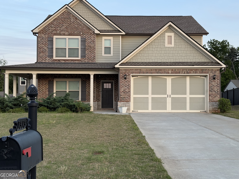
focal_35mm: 48
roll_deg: +0.0
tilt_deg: +1.7
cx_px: 120
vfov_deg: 30.3
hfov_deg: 39.7
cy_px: 90
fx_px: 331
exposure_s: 1/149
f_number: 1.78
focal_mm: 6.76
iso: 80
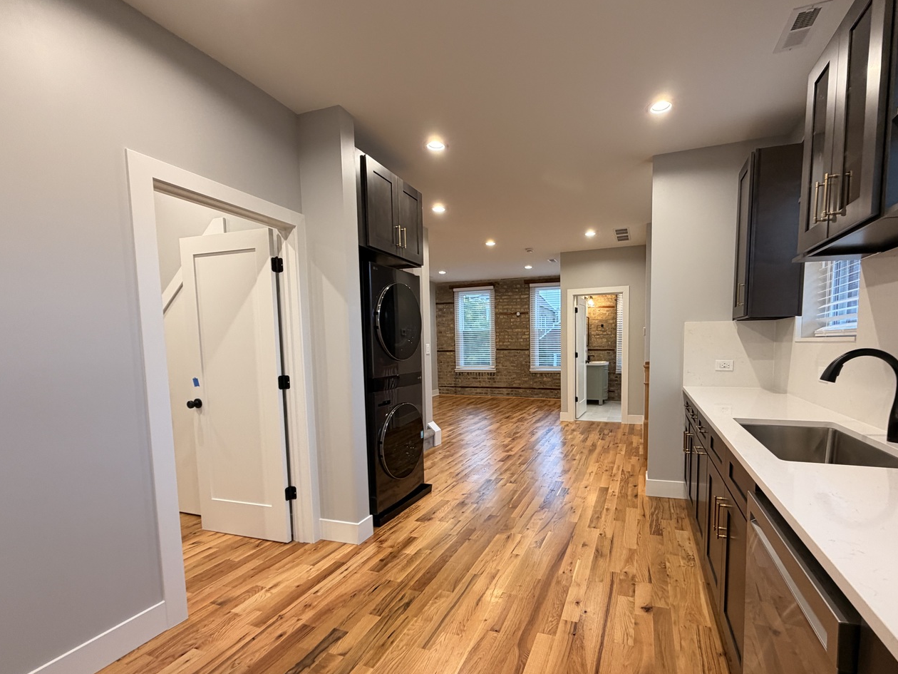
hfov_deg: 93.9
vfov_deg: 77.8
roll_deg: +0.8
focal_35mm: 16
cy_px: 378
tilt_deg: -5.2
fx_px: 415
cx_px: 509
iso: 160
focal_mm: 2.22
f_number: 2.2
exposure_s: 1/60
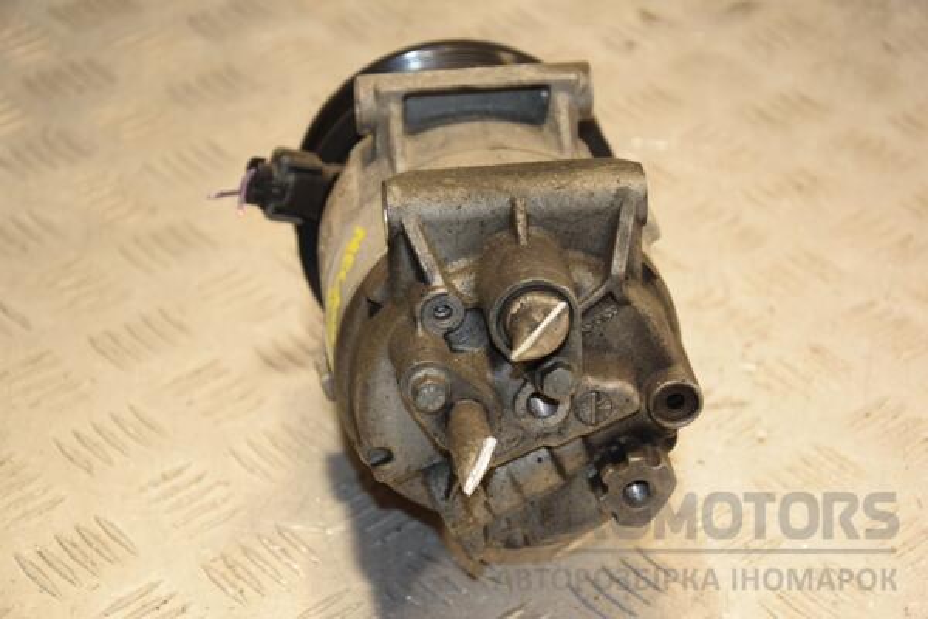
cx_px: 464
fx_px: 2552
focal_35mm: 99
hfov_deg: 20.6
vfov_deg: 13.8
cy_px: 310
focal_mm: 66
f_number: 5.6
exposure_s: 1/200
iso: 800
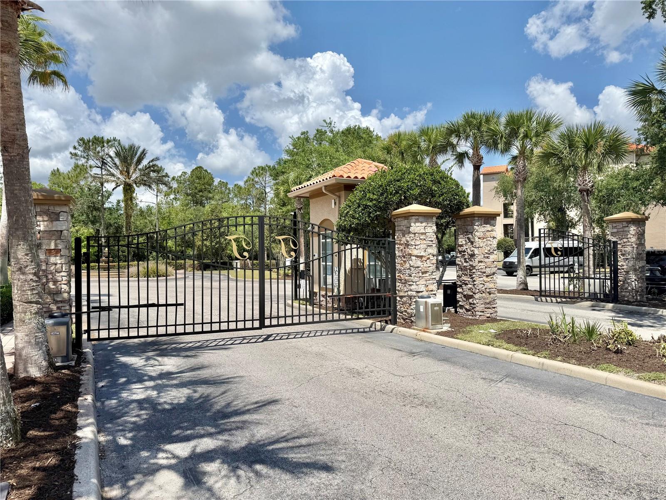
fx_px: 462
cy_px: 250
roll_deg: +1.0
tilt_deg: +0.7
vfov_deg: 56.8
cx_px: 333
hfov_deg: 71.6
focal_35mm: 24
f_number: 1.78
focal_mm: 6.76
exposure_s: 1/6711
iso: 80
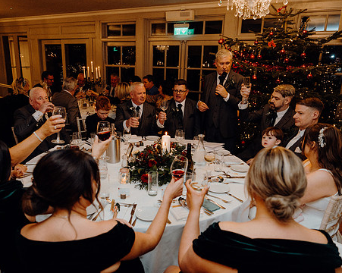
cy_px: 144
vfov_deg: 49.9
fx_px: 293
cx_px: 152
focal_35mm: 29
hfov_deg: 60.3
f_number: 3.5
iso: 2500
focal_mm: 24
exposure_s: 1/160
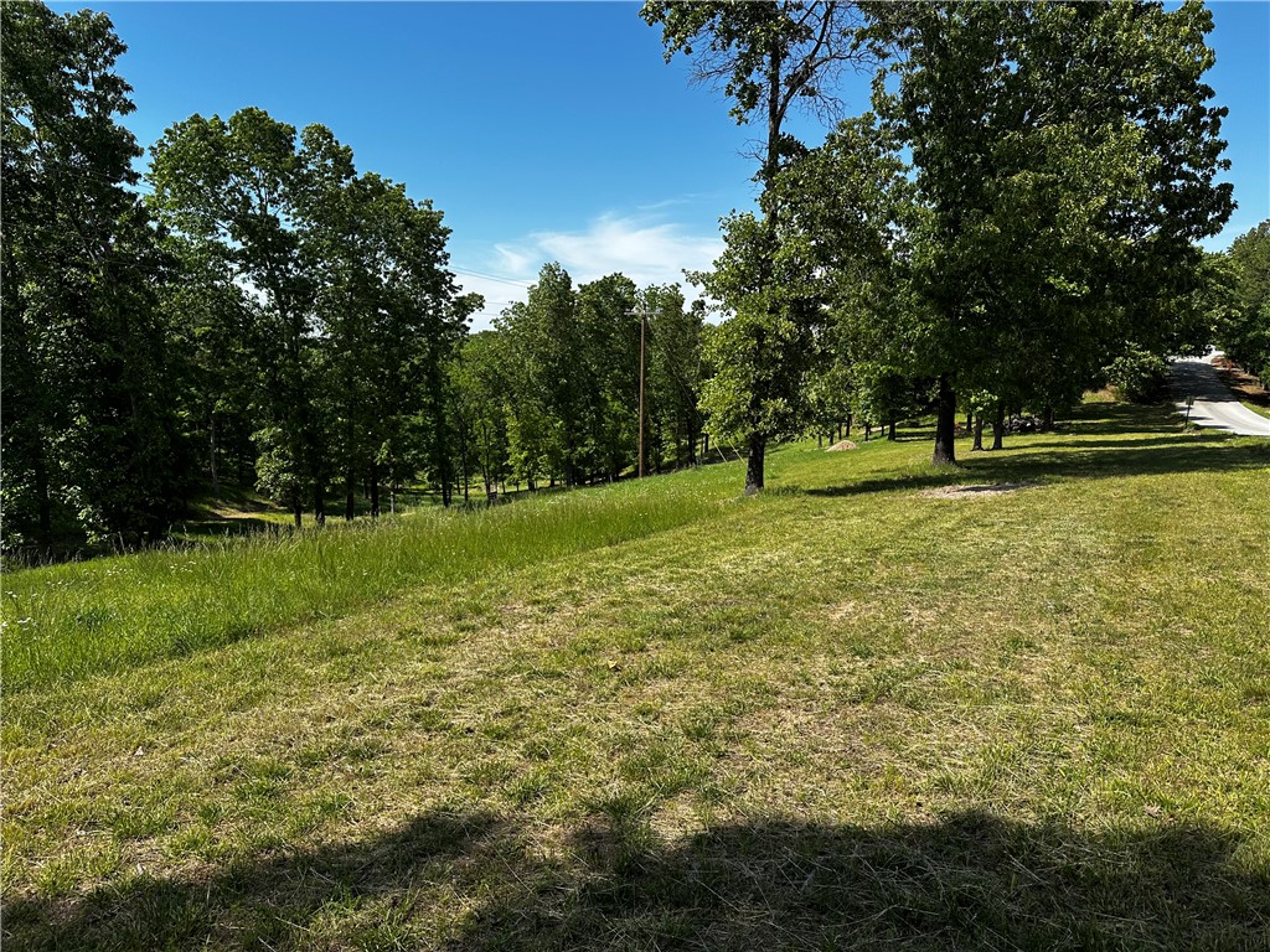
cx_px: 635
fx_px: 881
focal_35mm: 24
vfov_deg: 56.8
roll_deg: +0.0
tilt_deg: -6.1
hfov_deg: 71.6
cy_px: 476
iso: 80
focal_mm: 6.86
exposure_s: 1/3155
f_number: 1.78
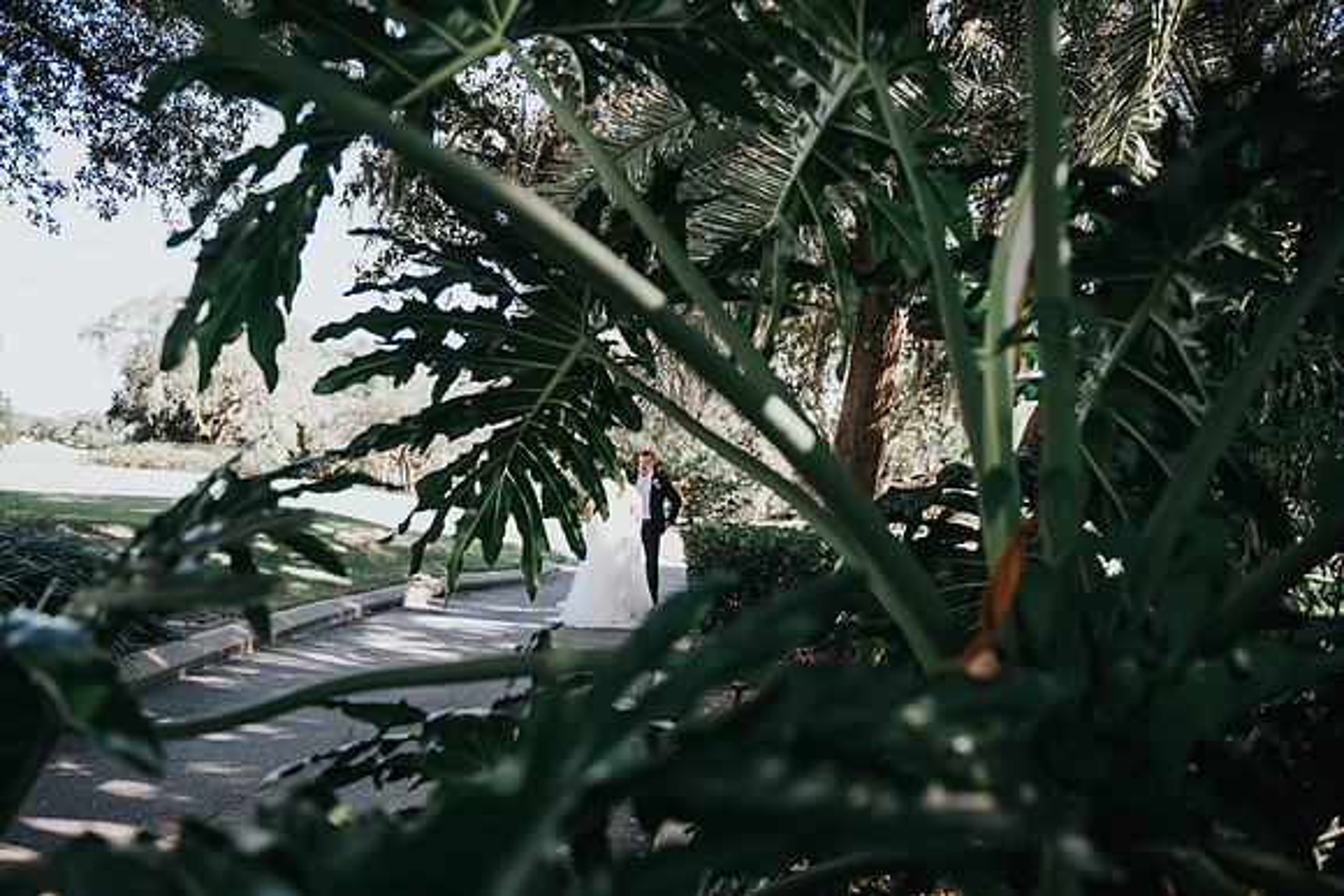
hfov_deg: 71.1
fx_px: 940
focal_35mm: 25
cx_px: 672
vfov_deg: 51.0
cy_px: 448
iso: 125
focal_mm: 24
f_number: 2.8
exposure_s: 1/160
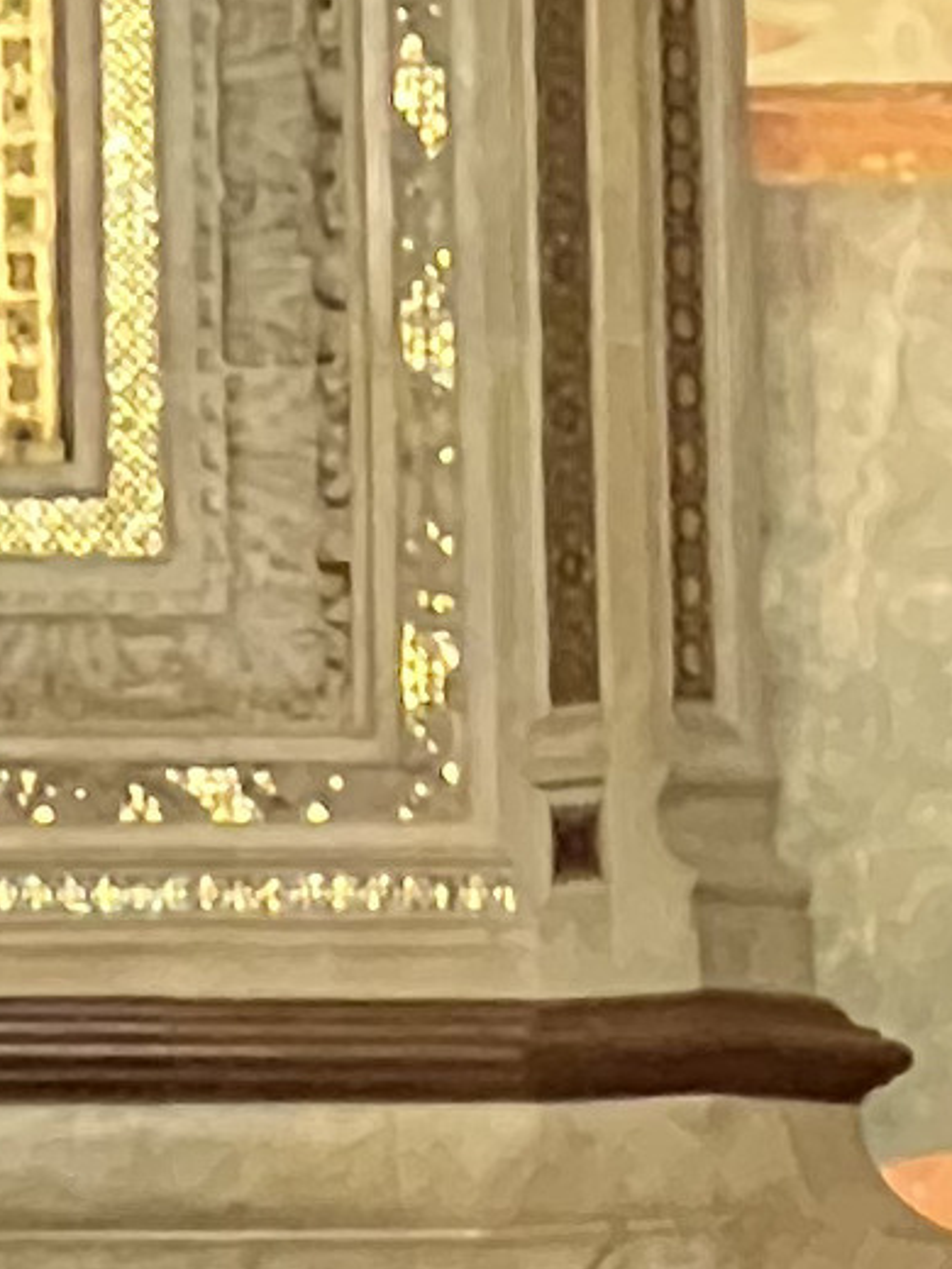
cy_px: -2750
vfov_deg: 3.3
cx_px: -730
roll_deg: +0.4
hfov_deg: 2.5
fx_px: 21708
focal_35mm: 592
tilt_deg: +14.5
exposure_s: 1/33
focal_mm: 9
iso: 1000
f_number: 2.8
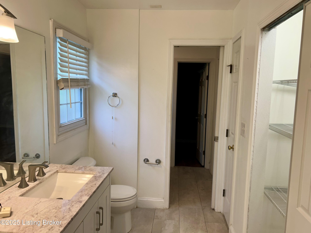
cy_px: 116
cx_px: 156
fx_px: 234
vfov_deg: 53.0
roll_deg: -1.7
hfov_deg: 67.3
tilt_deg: -7.9
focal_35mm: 26
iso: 40
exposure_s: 1/120
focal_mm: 5.7
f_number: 1.5
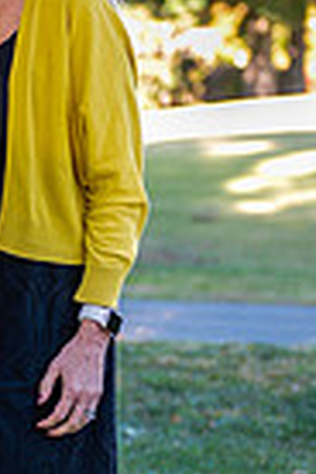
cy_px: 299
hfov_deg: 7.0
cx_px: -62
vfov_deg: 10.5
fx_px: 2580
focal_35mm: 196
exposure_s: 1/250
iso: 320
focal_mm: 60
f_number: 2.8
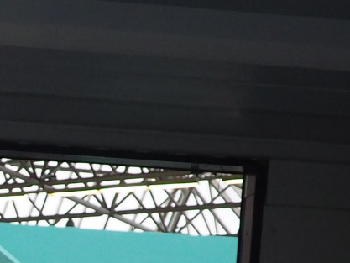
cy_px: 738
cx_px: -386
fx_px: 1861
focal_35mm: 184
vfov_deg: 7.3
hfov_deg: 9.9
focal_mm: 16
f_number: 4.1
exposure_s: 1/125
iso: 800
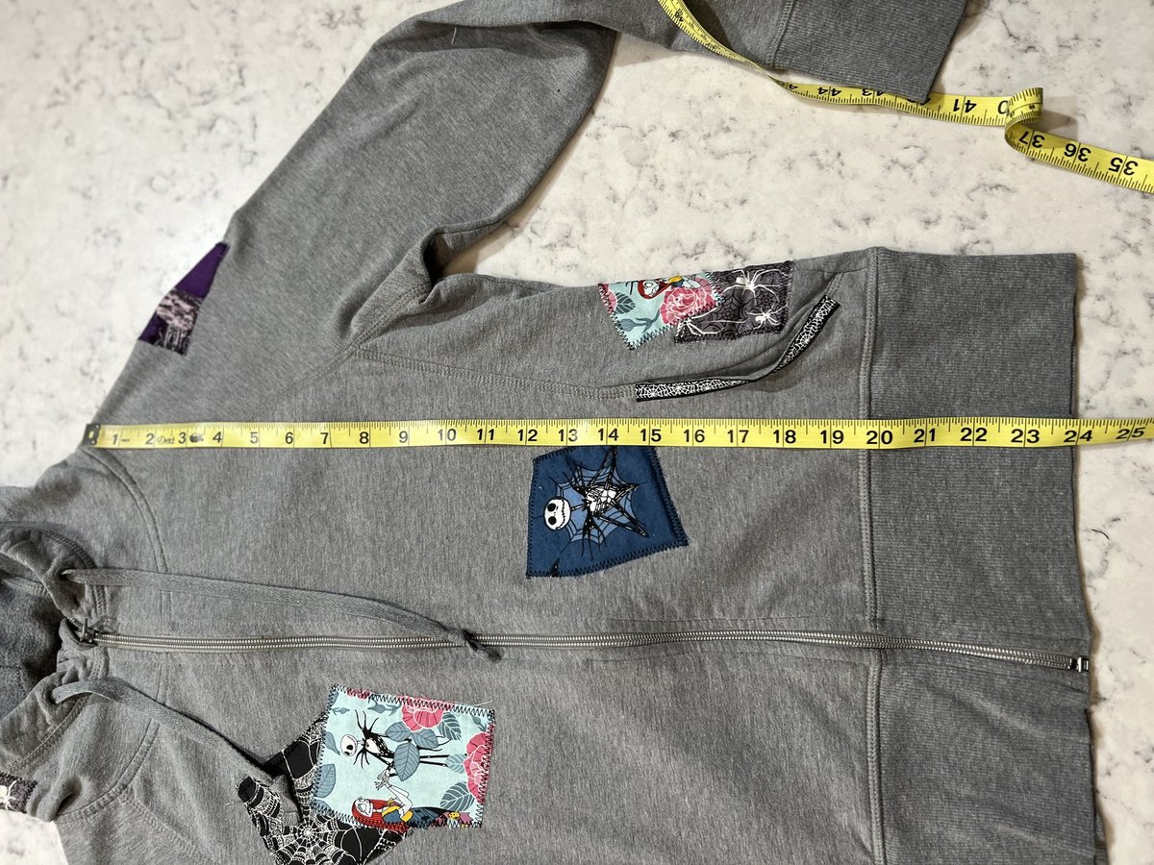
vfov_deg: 53.1
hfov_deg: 67.3
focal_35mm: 26
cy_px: 432
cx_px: 577
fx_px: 867
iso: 125
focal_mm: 5.7
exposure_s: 1/120
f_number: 1.5
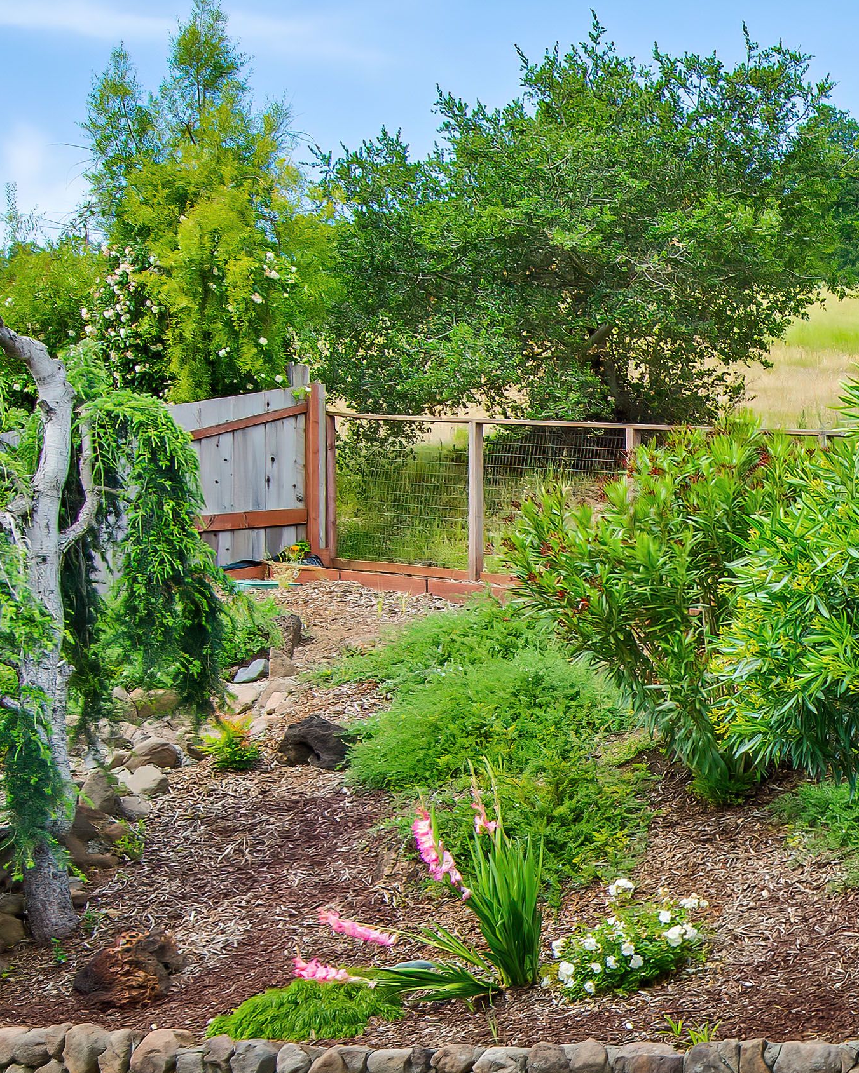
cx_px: 1223
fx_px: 2225
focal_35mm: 70
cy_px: 986
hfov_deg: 19.5
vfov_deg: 26.2
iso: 100
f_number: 7.1
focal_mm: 14
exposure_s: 1/200
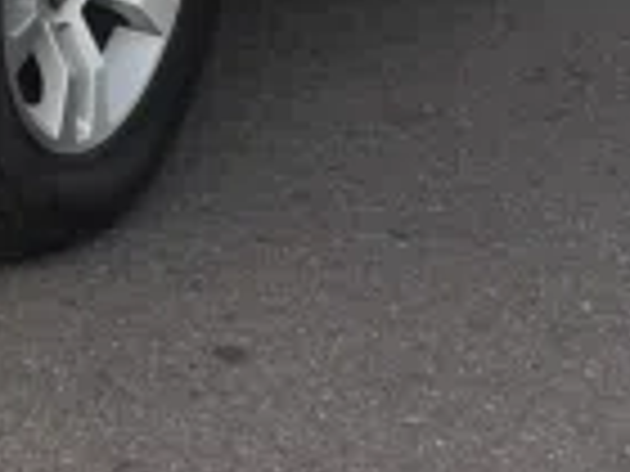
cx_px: -248
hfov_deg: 8.9
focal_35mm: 219
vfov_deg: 6.5
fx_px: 3986
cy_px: -562
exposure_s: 1/40
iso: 400
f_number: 1.78
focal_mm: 6.86
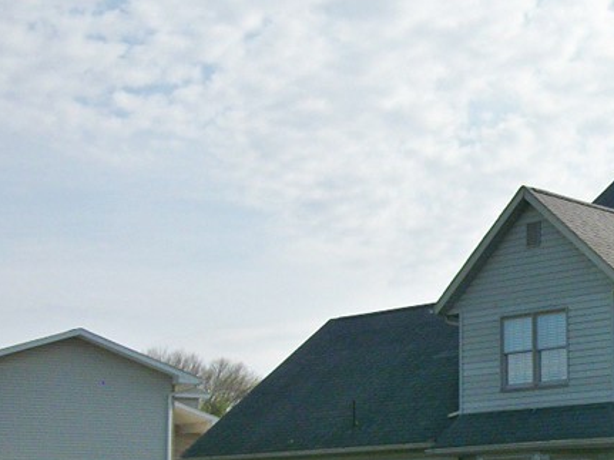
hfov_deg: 24.0
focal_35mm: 76
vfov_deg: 19.0
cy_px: 432
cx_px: 675
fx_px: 1348
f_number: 8.8
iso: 80
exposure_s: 1/320
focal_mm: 5.7
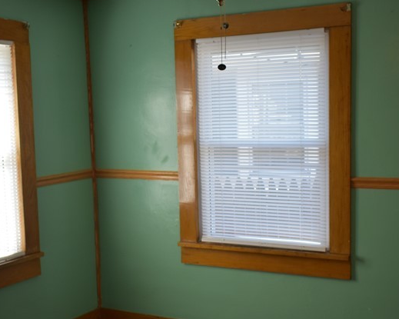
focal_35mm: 53
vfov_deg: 28.6
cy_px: 180
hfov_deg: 35.4
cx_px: 200
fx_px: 626
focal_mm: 18
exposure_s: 1/125
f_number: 3.5
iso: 200
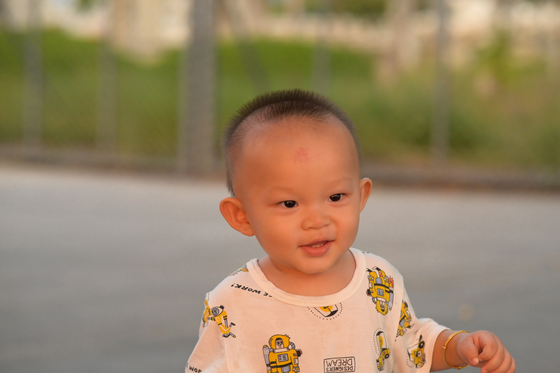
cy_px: 212
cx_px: 315
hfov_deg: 20.2
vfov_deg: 13.5
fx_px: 1571
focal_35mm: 101
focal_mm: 85
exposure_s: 1/2000
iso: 2500
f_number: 4
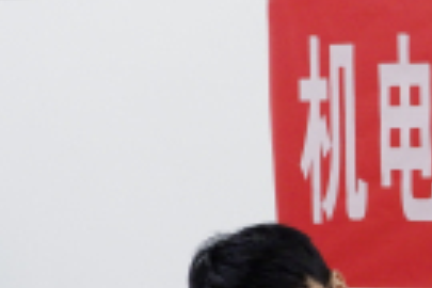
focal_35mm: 226
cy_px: 238
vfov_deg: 6.1
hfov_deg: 8.8
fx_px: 2712
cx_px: 758
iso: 2000
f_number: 4.7
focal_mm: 30.5
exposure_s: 1/45
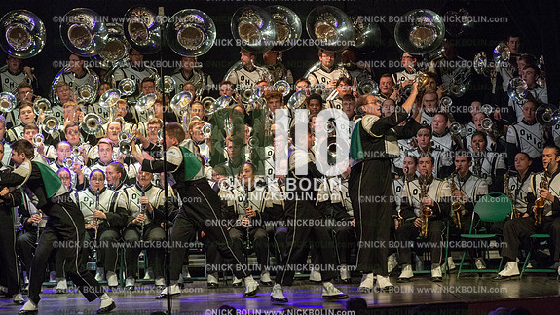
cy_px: 155
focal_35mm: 190
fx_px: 2822
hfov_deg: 11.3
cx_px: 280
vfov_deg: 6.4
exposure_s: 1/400
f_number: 5.6
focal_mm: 180
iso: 8000
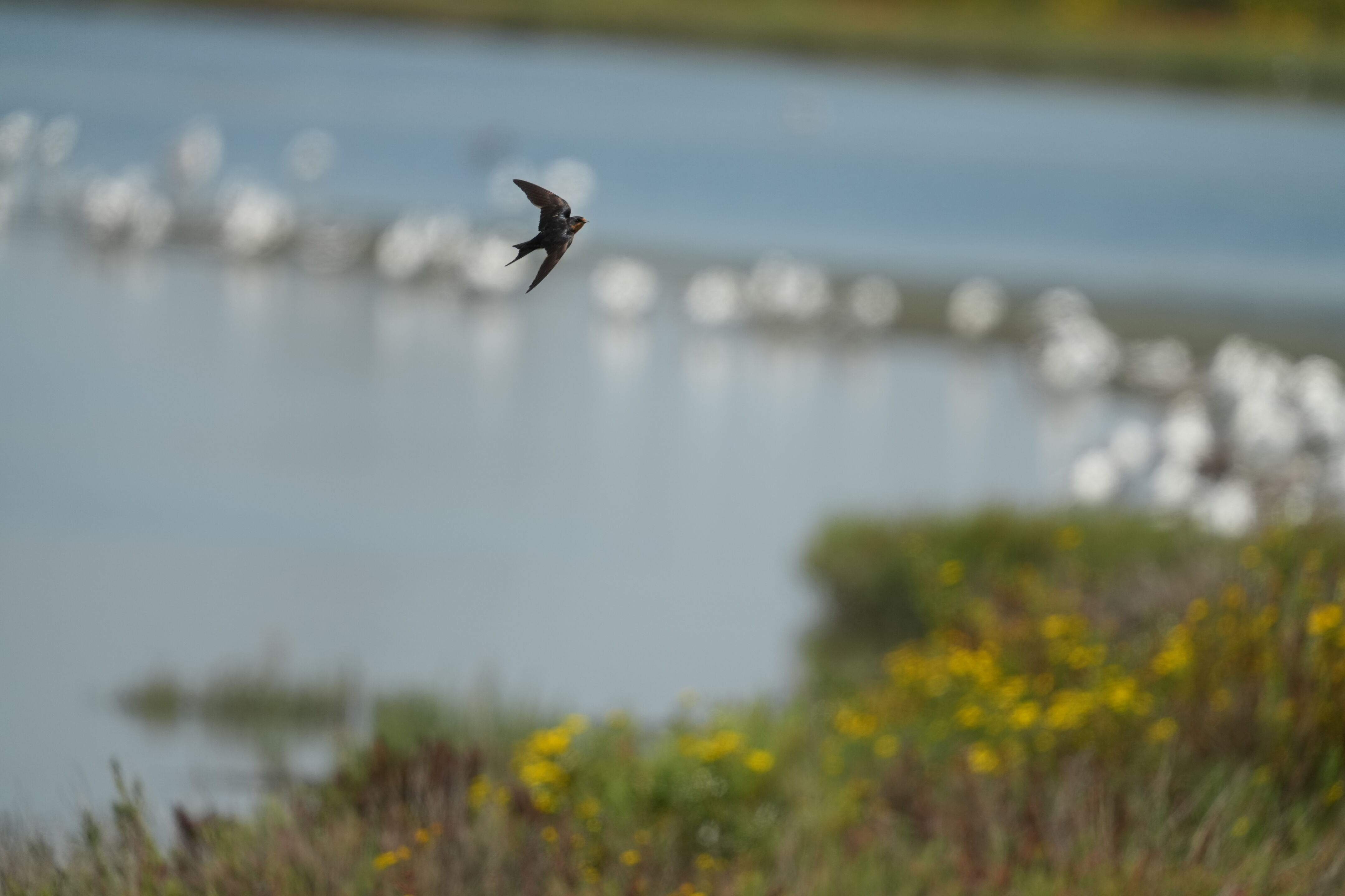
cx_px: 672
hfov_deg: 3.4
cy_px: 448
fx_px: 22415
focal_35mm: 600
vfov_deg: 2.3
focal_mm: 600
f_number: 5.6
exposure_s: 1/3200
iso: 640
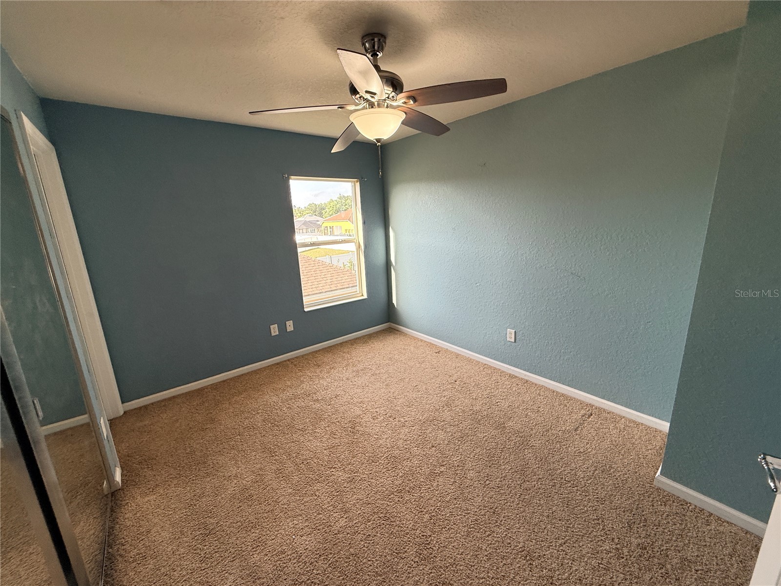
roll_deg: +2.5
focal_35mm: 14
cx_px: 390
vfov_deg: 85.7
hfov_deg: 102.1
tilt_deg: -11.1
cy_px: 293
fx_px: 316
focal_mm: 2.22
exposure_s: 1/99
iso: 80
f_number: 2.2
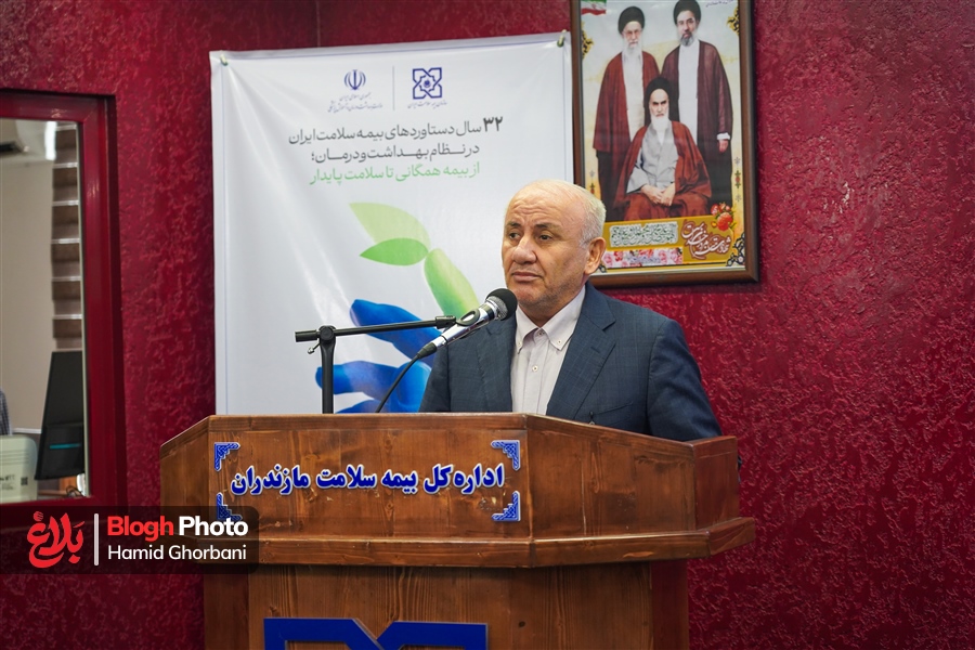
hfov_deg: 25.4
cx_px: 488
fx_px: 2166
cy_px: 325
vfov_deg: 17.1
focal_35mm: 80
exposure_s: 1/160
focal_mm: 80
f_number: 4
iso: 1600
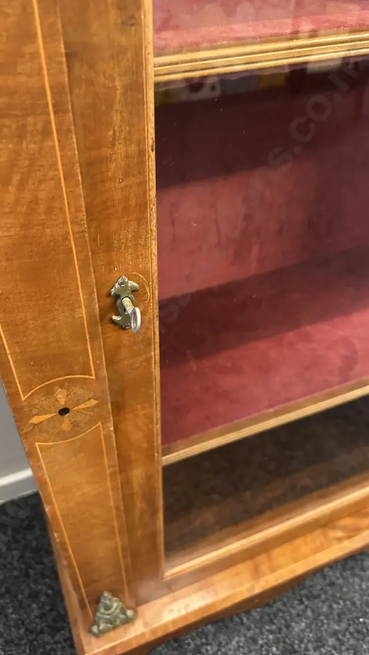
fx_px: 470
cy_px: 318
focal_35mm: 27
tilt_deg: -41.3
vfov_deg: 69.8
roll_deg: +1.2
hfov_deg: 42.8
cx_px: 161
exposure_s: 1/33
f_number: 1.78
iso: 640
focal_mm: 6.86
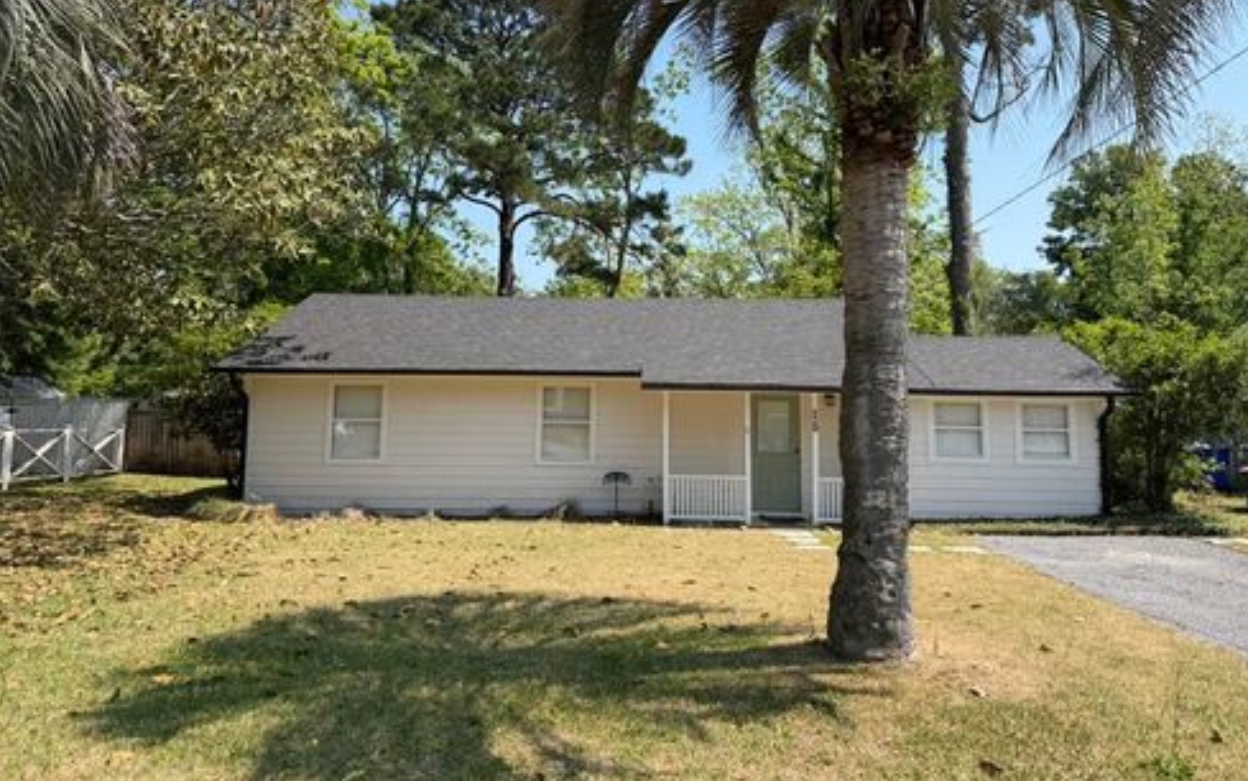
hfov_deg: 70.4
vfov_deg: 47.4
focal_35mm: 26
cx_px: 630
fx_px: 885
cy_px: 320
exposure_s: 1/3021
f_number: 1.78
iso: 80
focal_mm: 6.76
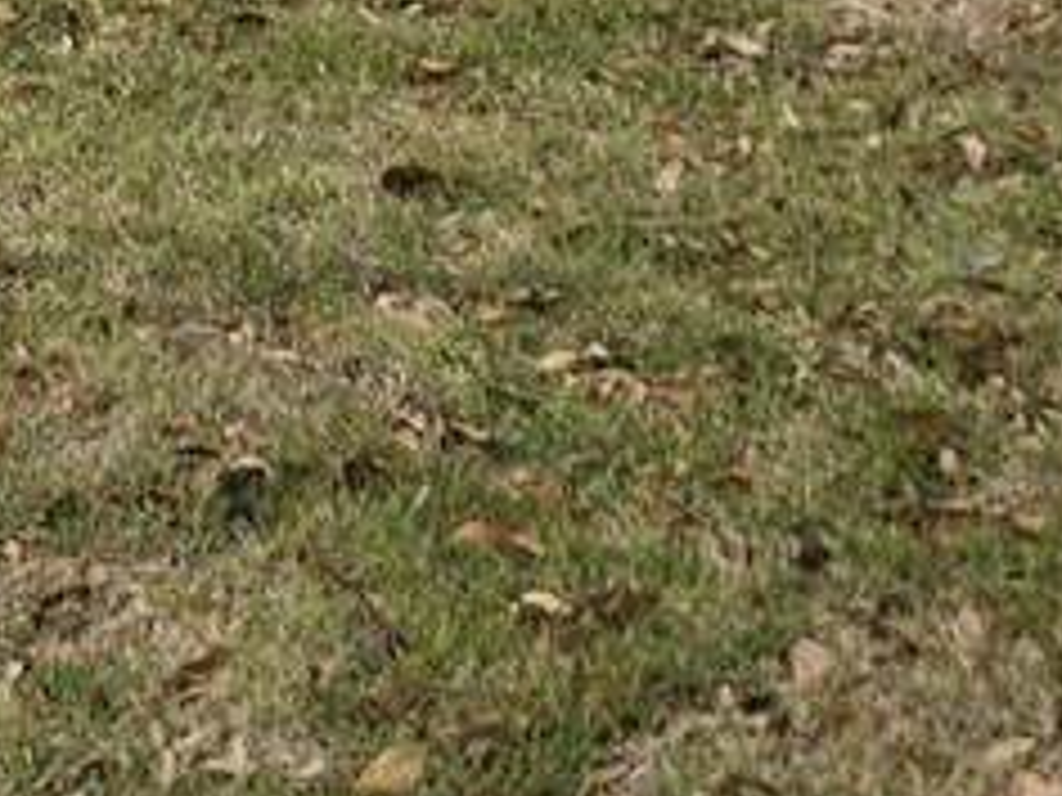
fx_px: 3835
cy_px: -1313
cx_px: 32
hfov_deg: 15.5
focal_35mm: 125
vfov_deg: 9.9
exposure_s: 1/682
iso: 10
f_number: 1.7
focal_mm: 6.3
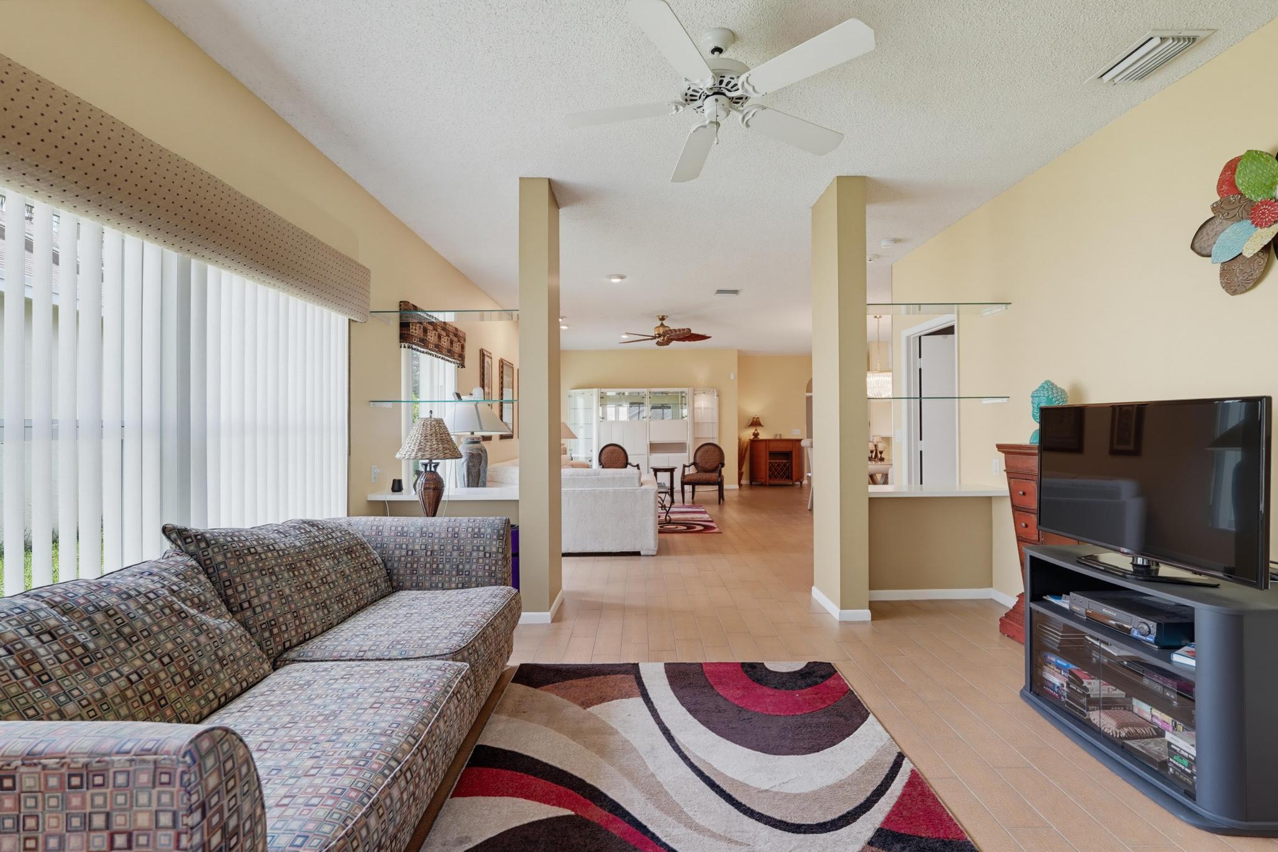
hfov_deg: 96.7
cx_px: 639
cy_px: 426
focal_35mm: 16
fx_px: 568
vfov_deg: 73.7
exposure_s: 1/60
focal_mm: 16
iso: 800
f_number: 4
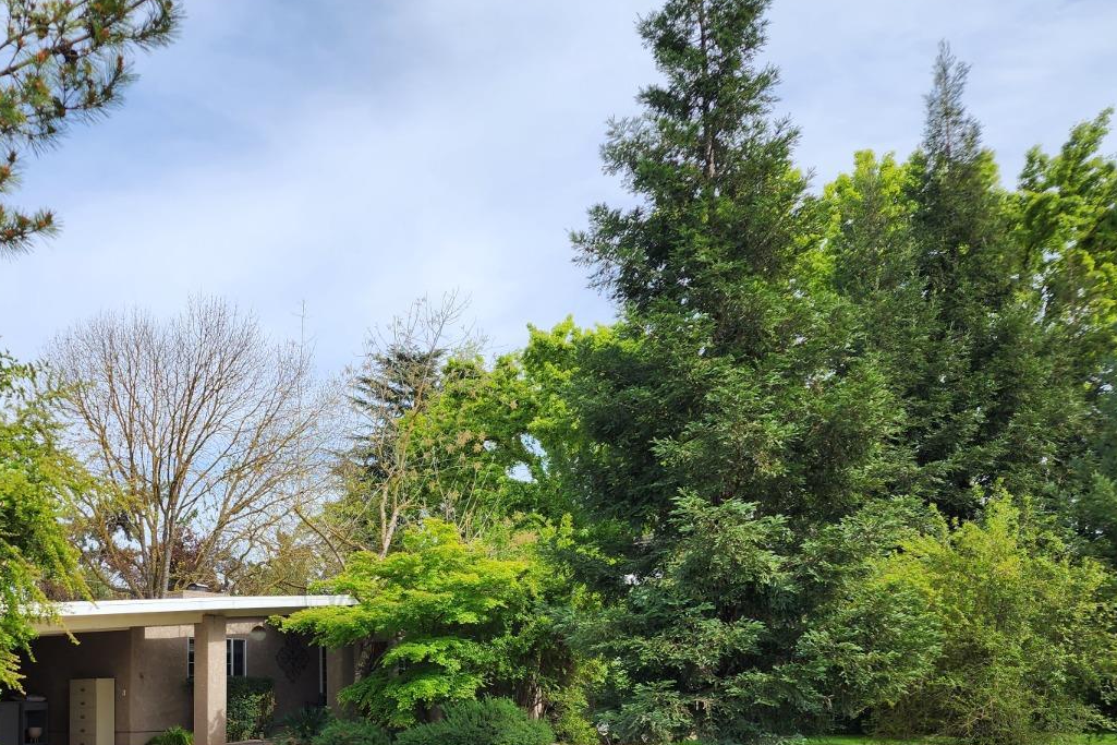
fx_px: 1086
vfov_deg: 36.5
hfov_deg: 52.9
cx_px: 333
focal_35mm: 35
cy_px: 599
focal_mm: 6.4
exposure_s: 1/812
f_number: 1.8
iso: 12
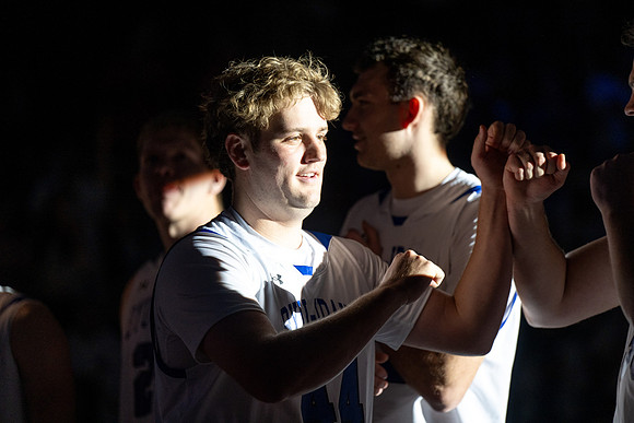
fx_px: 3435
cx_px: 317
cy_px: 212
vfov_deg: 7.0
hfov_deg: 10.5
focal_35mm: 195
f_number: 2.8
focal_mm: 195
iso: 1000
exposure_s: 1/1000
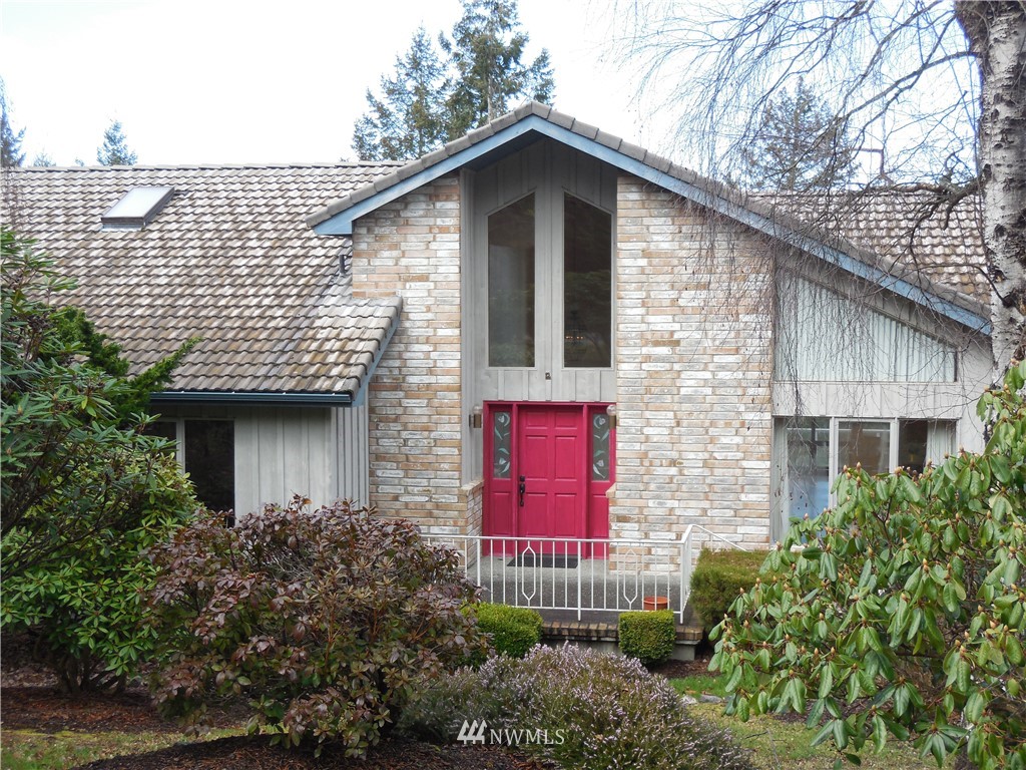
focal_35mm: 53
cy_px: 385
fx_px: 1571
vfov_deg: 27.5
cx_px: 513
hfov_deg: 36.2
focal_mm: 9.4
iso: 125
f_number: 4
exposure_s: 1/200
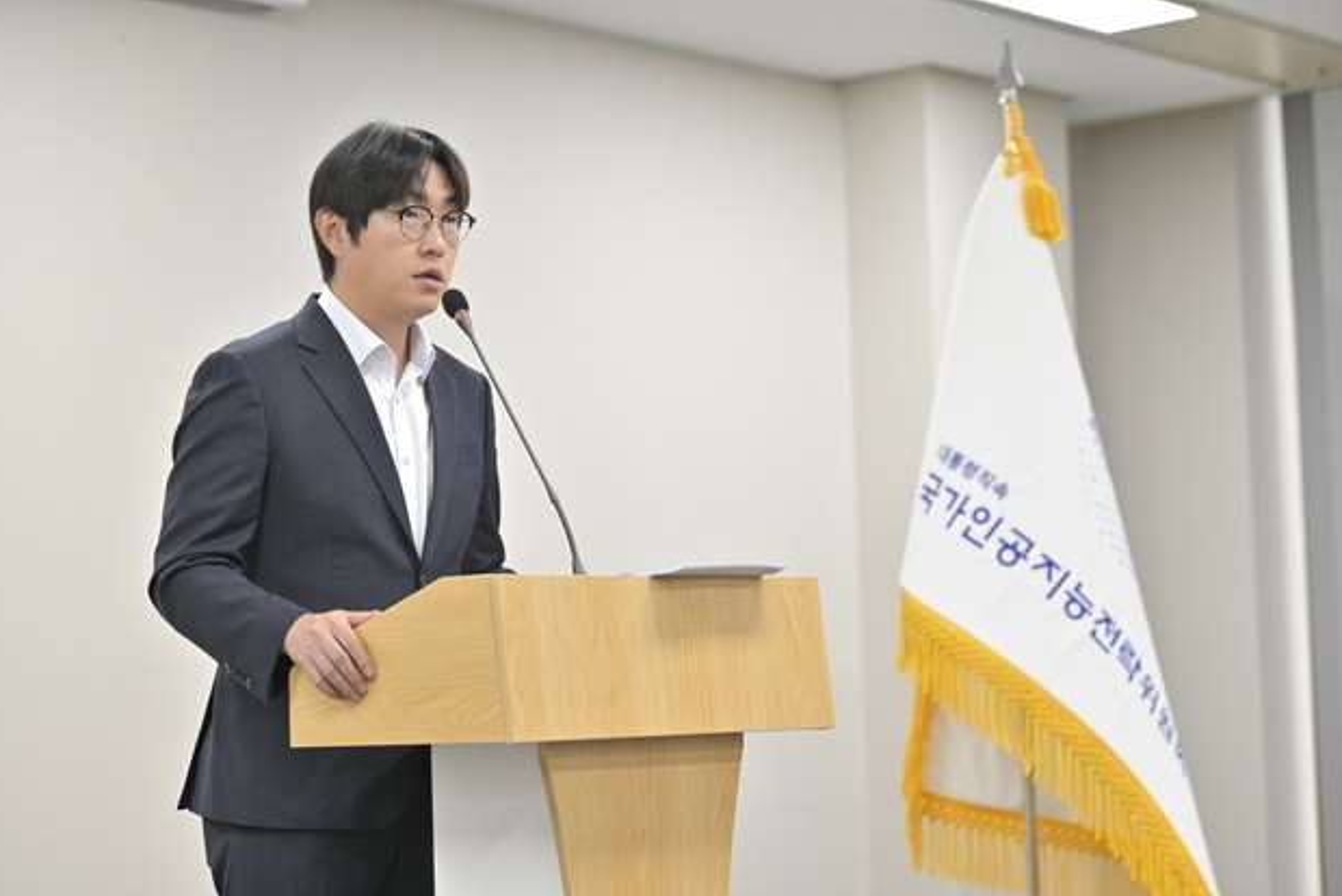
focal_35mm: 82
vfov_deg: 16.7
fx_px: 3058
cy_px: 451
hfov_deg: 24.8
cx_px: 667
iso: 800
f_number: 2.8
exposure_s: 1/200
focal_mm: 81
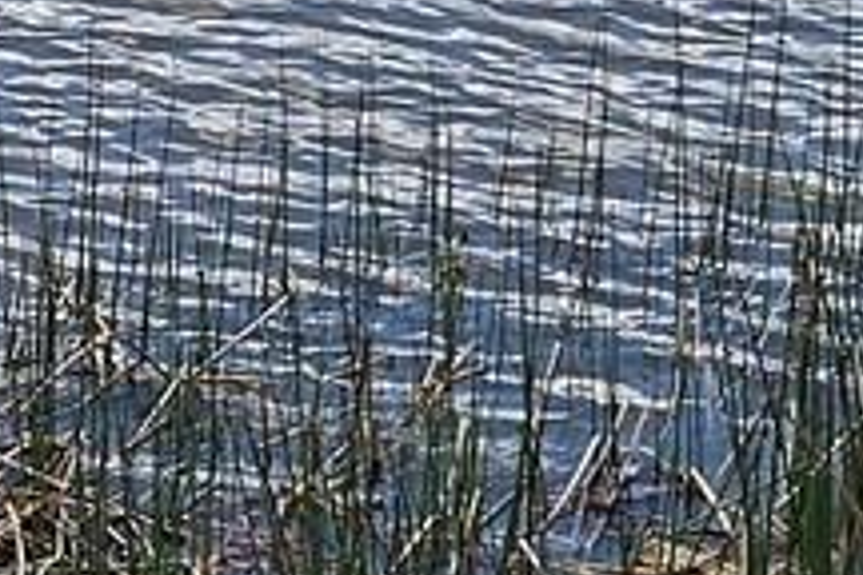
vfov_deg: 7.7
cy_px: 32
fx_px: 4243
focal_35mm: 177
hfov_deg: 11.2
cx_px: -380
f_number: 1.8
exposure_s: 1/1163
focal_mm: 5.4
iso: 25
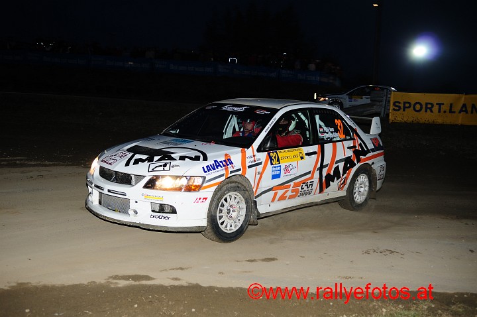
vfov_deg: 34.1
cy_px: 158
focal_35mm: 39
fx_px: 516
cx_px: 238
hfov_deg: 49.6
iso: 320
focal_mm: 26
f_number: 2.8
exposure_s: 1/200
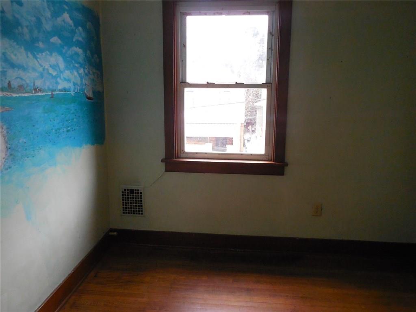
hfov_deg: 63.4
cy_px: 156
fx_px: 336
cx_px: 208
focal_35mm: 28
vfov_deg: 49.7
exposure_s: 1/160
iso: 800
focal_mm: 5
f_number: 3.5
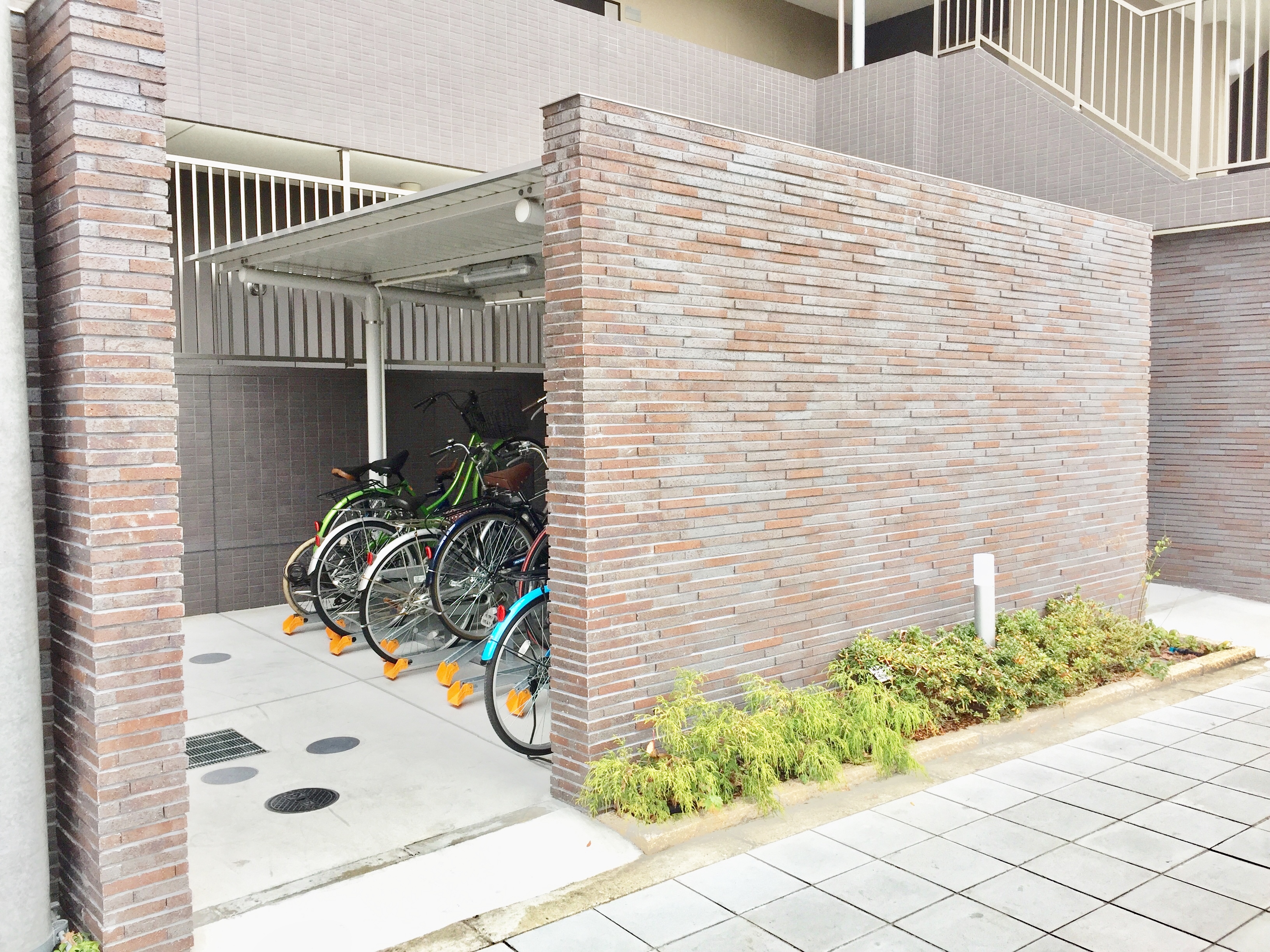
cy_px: 476
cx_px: 635
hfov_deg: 61.7
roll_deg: +1.2
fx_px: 1064
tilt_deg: -3.2
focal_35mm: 29
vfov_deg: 48.2
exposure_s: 1/120
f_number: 2.2
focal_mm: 4.15
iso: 32
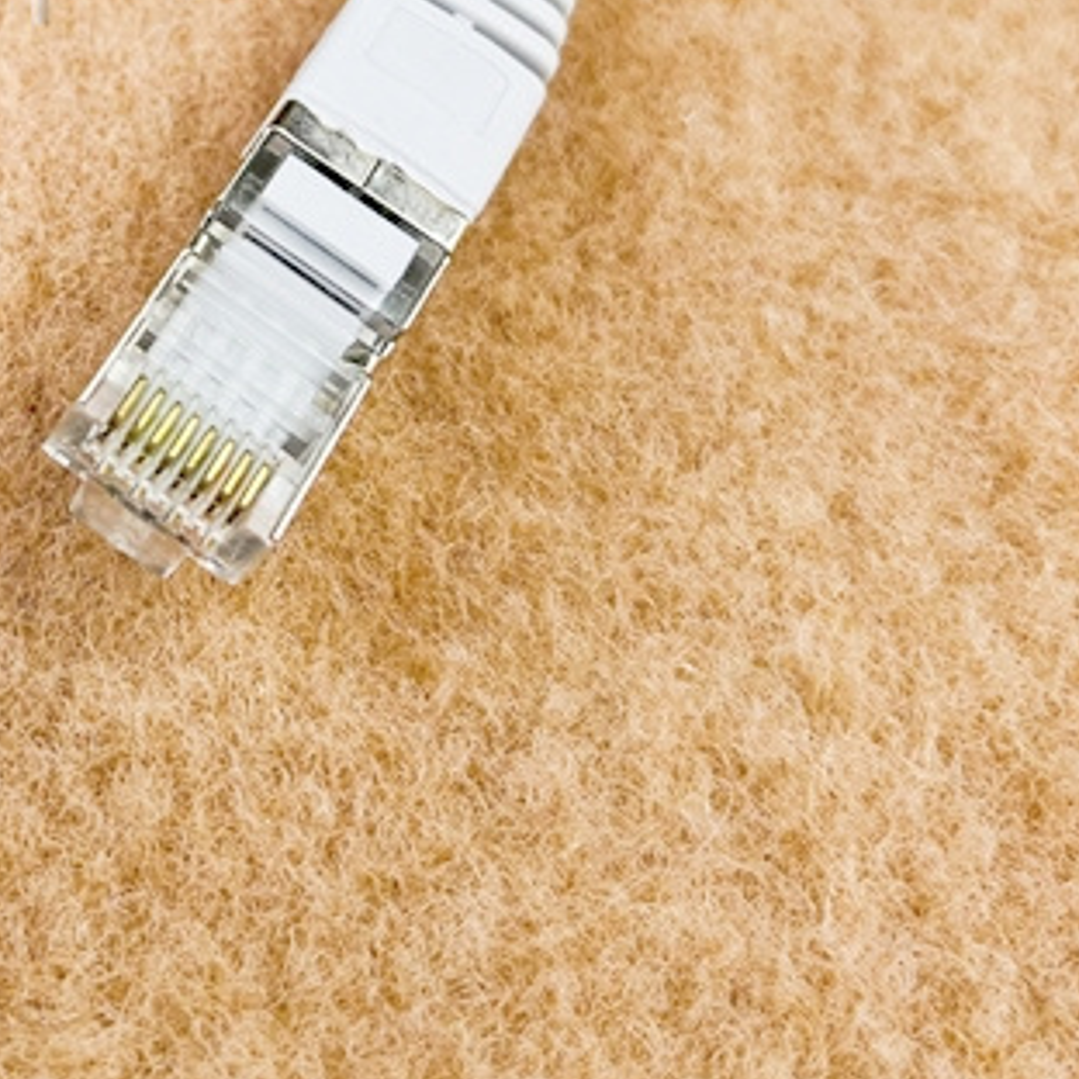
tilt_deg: -57.0
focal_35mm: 59
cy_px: 156
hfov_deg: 28.1
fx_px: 2081
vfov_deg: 28.2
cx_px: 124
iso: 32
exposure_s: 1/134
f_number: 1.6
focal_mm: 5.1
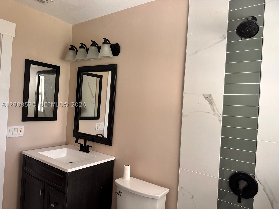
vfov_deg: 56.8
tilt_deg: +0.3
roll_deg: -3.8
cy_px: 104
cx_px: 140
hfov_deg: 71.6
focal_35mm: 24
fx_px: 193
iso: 125
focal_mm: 6.86
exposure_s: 1/60
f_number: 1.78
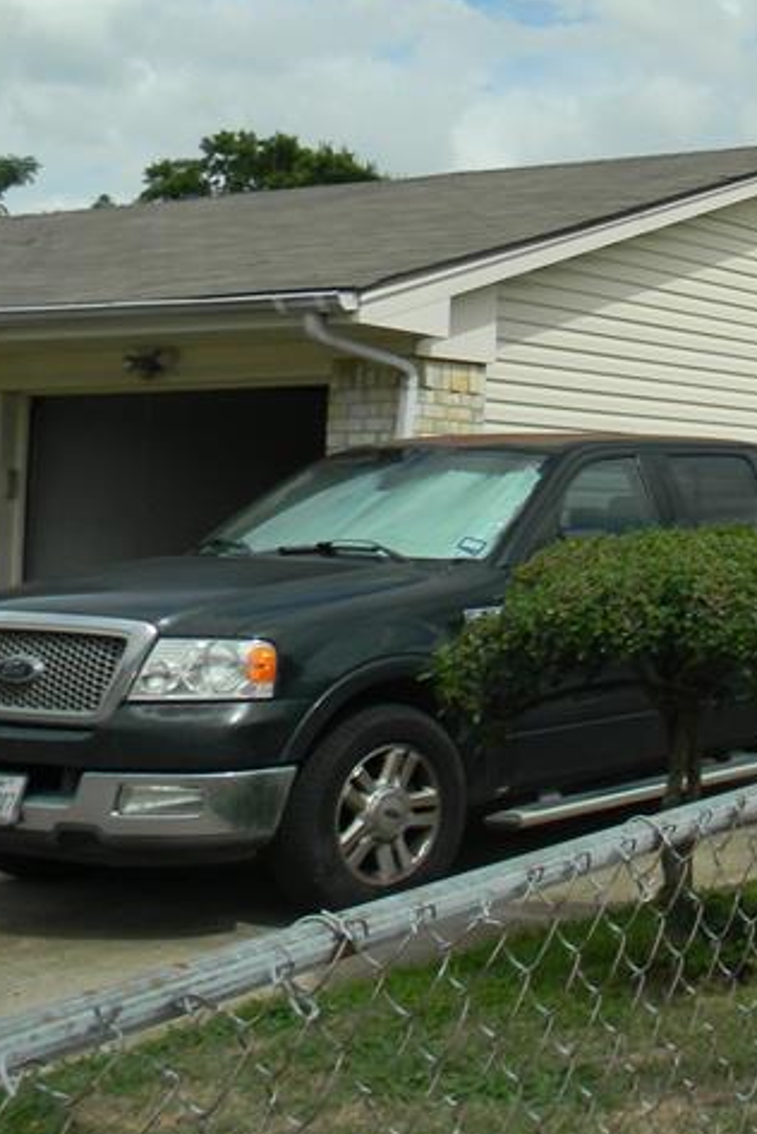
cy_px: 288
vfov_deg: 31.3
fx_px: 1984
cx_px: 1042
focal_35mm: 63
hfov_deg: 19.5
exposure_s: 1/390
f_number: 7
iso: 80
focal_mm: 5
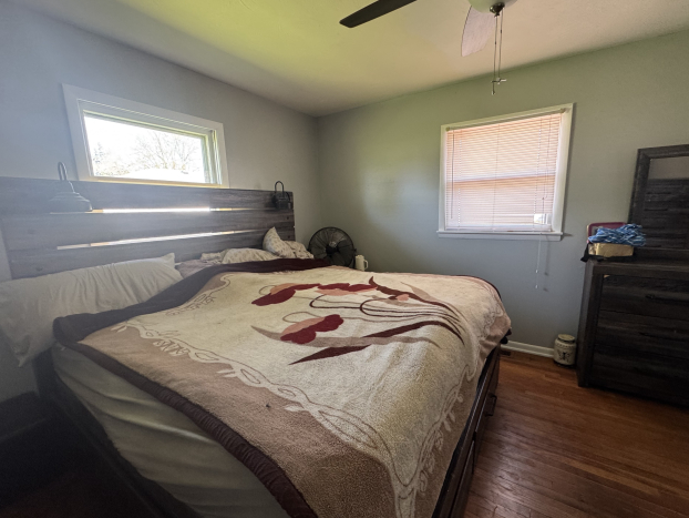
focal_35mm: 15
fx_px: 299
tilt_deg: -10.3
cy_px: 263
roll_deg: +1.2
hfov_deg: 98.1
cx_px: 359
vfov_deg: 81.8
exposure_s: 1/47
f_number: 2.2
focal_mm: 2.22
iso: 250
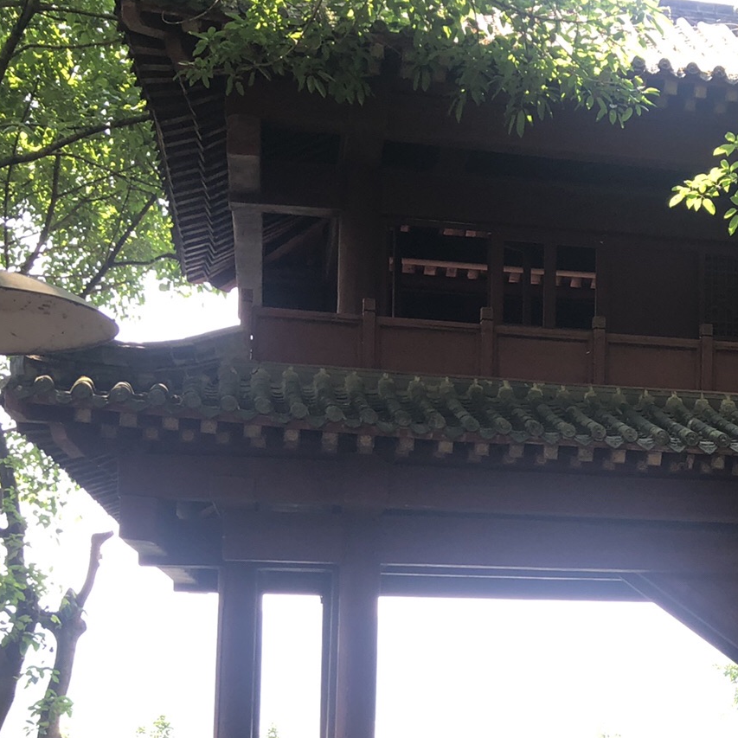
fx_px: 1399
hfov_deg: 28.7
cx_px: 628
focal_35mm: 58
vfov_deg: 28.8
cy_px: 614
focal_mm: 3.99
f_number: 1.8
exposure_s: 1/120
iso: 32
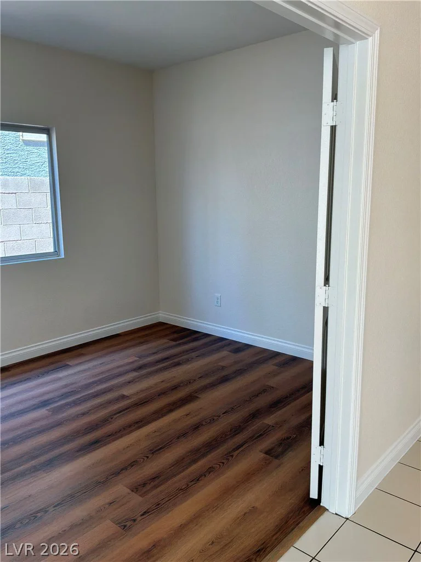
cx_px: 210
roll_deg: +0.3
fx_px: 454
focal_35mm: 28
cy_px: 281
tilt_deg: -10.8
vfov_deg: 63.4
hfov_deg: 49.7
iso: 40
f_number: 1.8
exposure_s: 1/60
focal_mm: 3
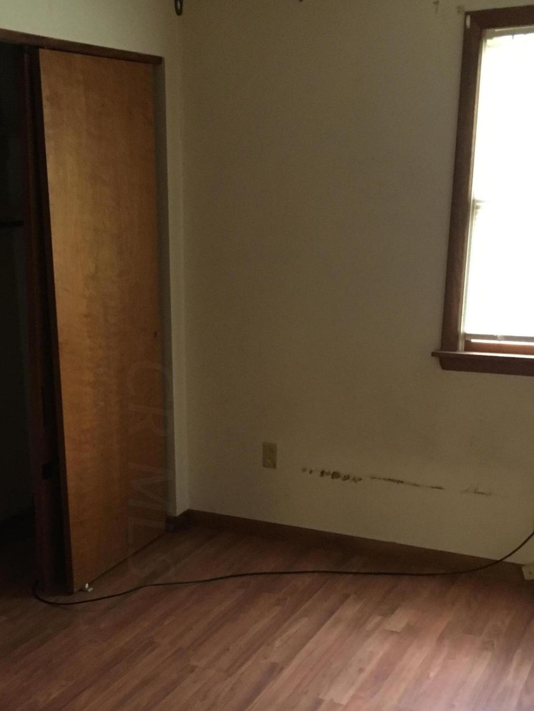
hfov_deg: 31.7
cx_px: 151
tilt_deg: -9.2
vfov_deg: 41.6
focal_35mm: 45
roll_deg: +2.8
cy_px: 469
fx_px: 925
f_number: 2.2
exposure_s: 1/20
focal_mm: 4.15
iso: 200
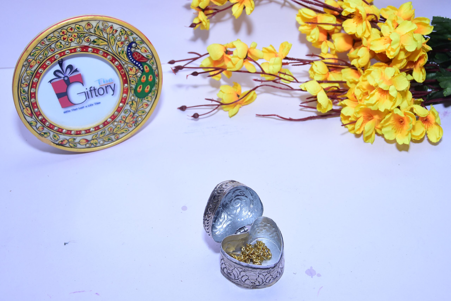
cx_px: 226
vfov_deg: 26.5
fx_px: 639
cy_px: 150
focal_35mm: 51
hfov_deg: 38.9
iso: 250
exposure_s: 1/125
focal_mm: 34
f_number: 5
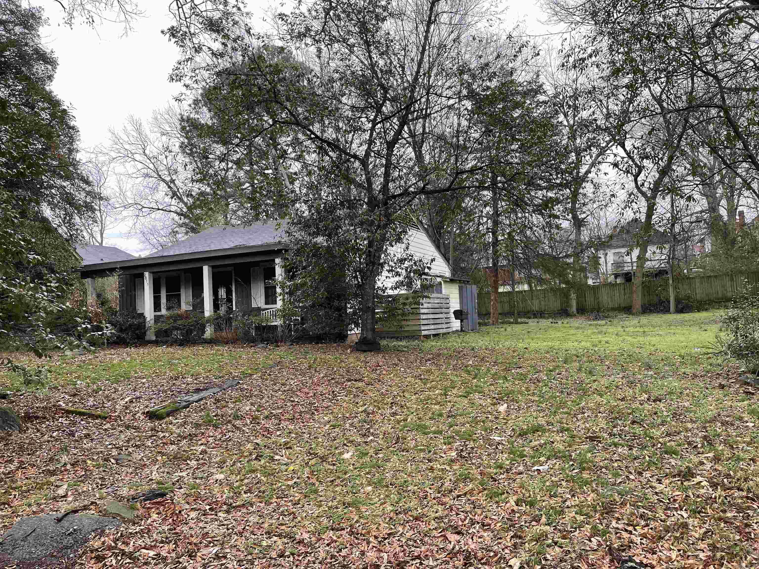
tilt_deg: +2.9
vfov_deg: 54.9
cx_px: 380
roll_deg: +3.0
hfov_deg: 69.4
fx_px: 548
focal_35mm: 25
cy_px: 284
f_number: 1.6
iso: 32
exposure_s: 1/133
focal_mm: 5.1
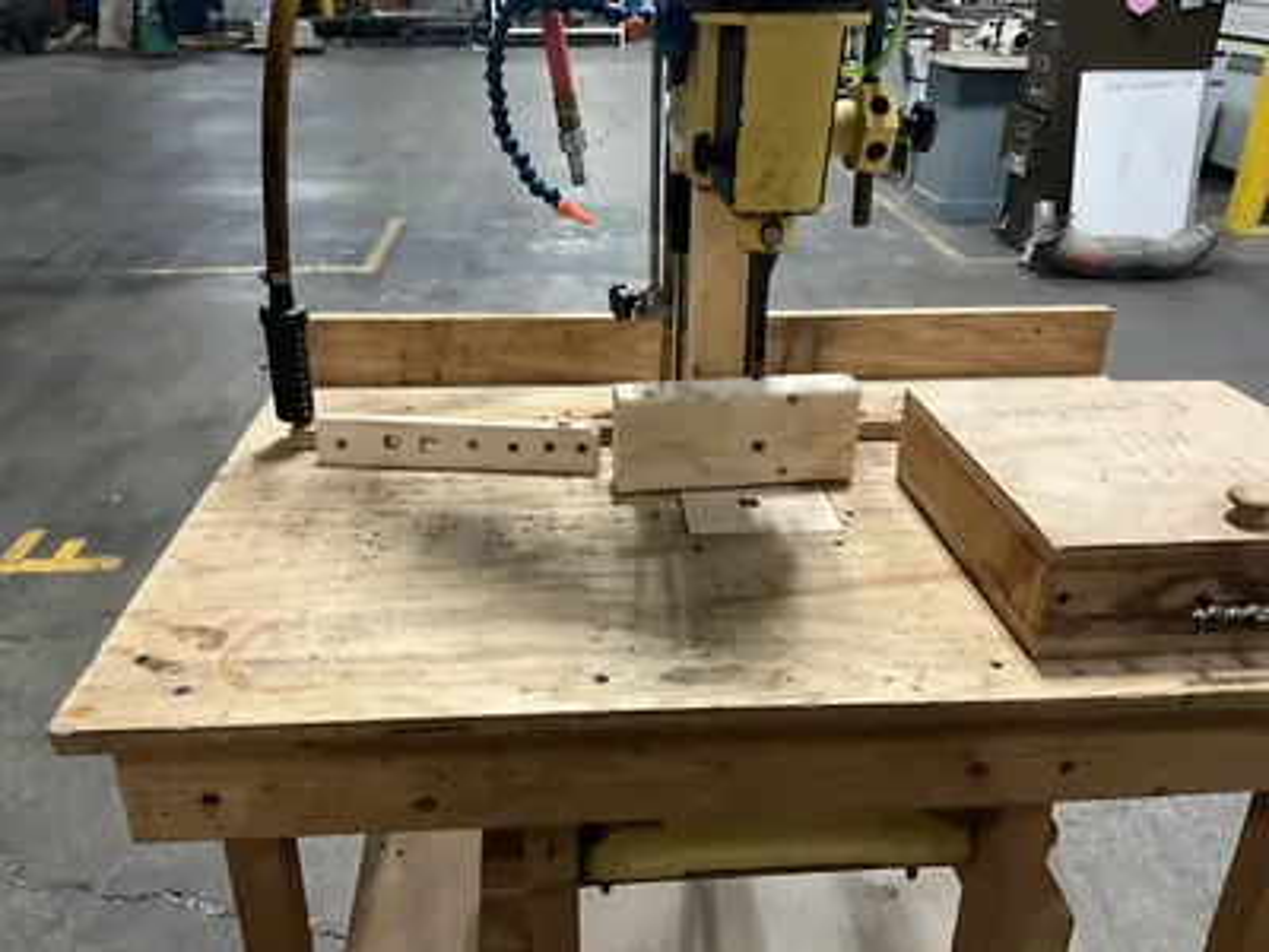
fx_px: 1063
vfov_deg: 48.2
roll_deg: -1.3
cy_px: 476
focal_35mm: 29
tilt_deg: -27.0
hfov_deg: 61.7
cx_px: 634
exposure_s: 1/48
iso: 320
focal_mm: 3
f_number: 1.8
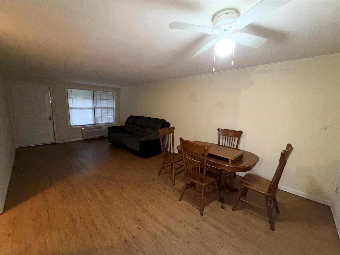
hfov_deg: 102.1
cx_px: 170
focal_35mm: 14
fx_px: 138
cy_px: 128
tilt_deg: -8.7
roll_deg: -0.7
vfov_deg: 85.7
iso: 160
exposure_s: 1/60
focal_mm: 2.22
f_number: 2.2
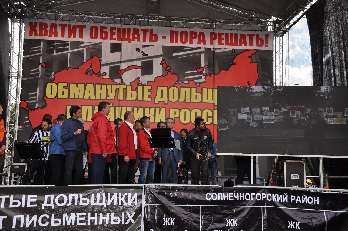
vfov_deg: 28.0
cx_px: 174
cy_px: 116
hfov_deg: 41.2
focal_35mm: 48
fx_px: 463
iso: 200
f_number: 7.1
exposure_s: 1/200
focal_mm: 32
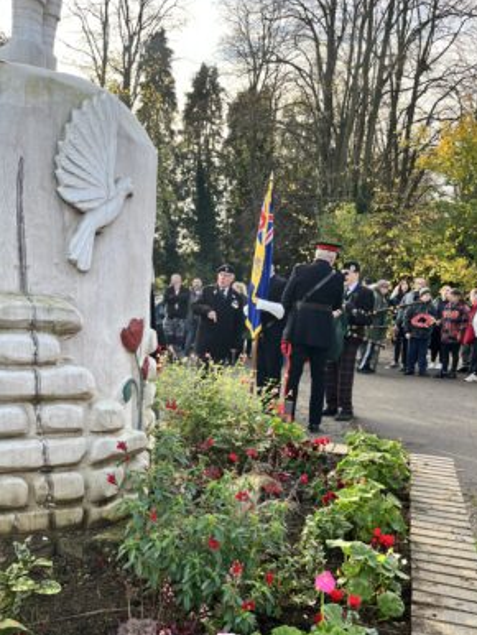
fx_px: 624
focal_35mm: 34
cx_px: 231
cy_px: 404
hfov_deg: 41.8
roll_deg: -4.4
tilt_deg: -10.7
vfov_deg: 53.2
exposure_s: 1/484
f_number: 1.6
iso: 50
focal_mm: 5.1
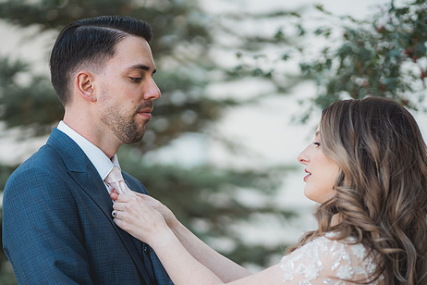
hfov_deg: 18.6
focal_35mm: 110
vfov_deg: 12.4
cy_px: 166
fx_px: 1305
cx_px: 227
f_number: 1.8
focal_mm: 85
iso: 1000
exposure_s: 1/1000
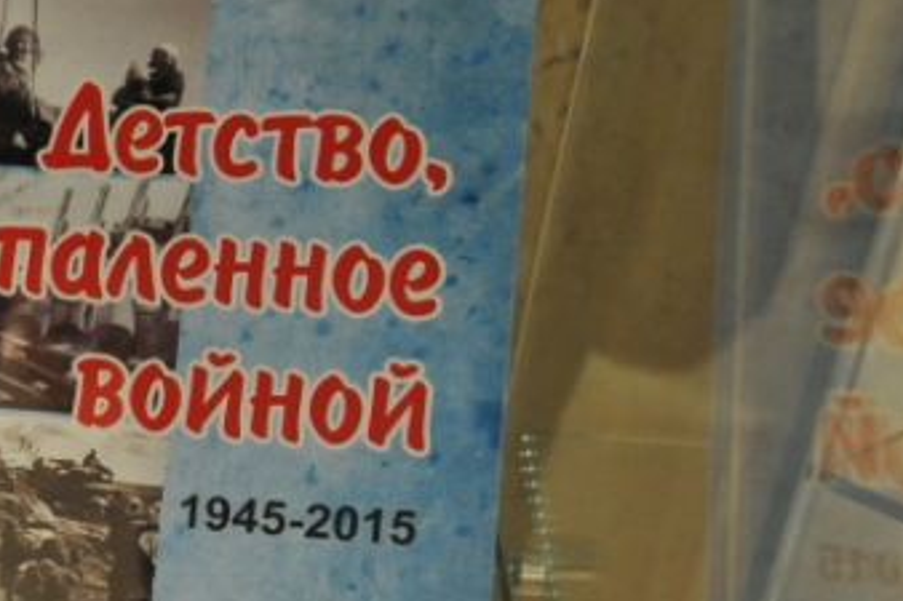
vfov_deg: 12.7
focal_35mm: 106
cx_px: -452
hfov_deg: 17.4
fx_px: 2657
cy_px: 632
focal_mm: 35
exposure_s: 1/125
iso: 3200
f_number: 6.3
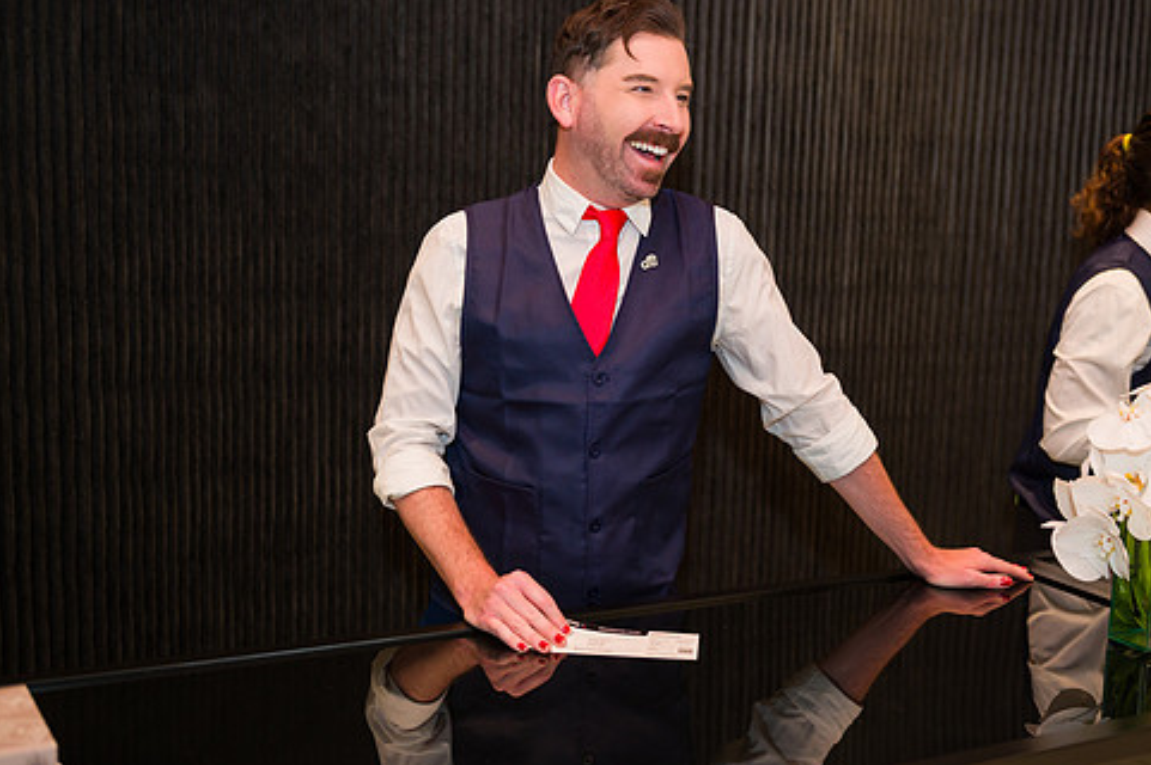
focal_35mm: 41
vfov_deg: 32.6
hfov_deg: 47.3
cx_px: 644
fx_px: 1310
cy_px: 402
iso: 800
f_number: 4
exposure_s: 1/200
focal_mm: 34
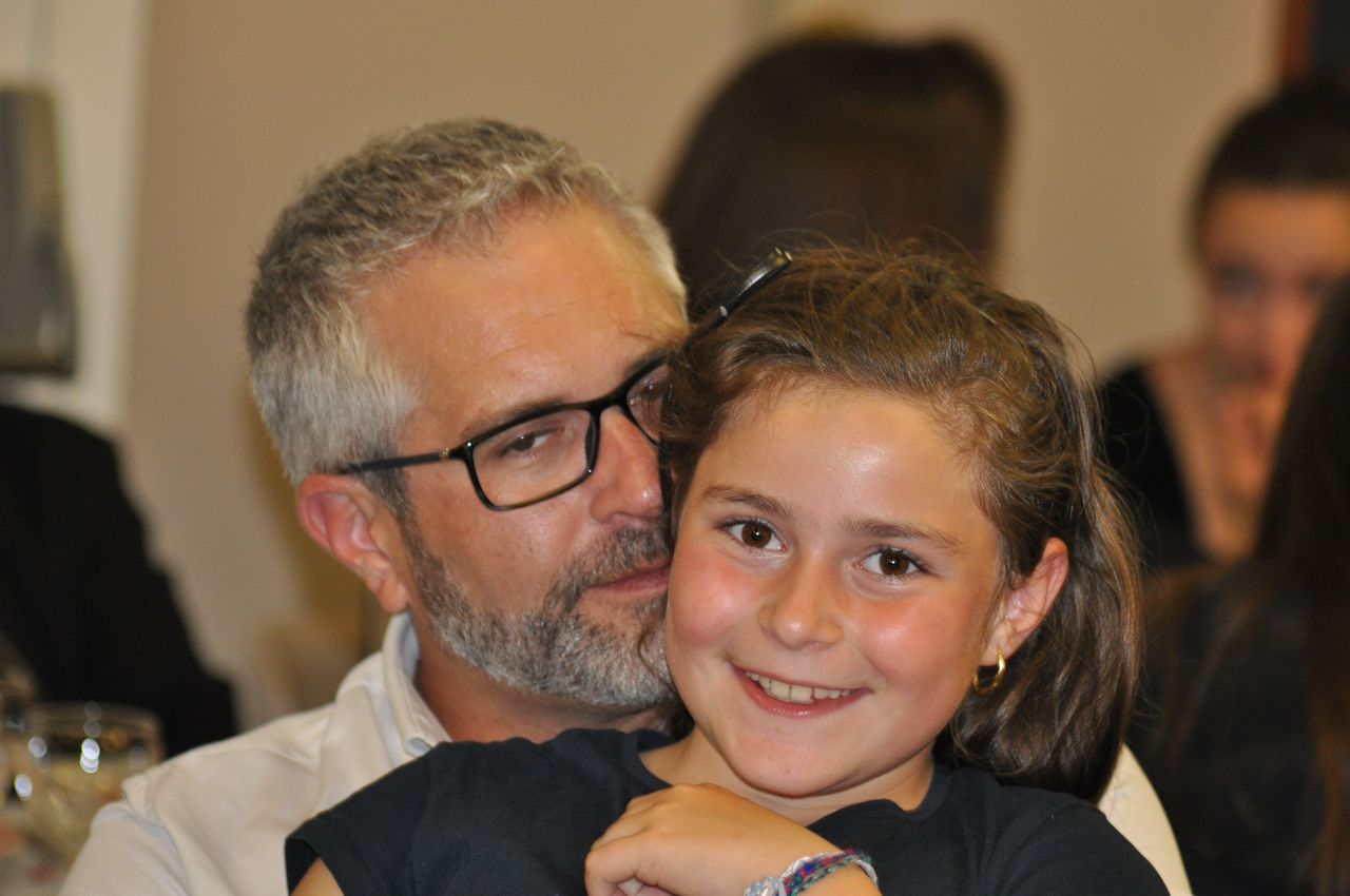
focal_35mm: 183
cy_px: 448
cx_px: 675
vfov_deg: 7.5
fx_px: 6854
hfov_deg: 11.2
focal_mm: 122
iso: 800
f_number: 4.2
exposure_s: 1/60
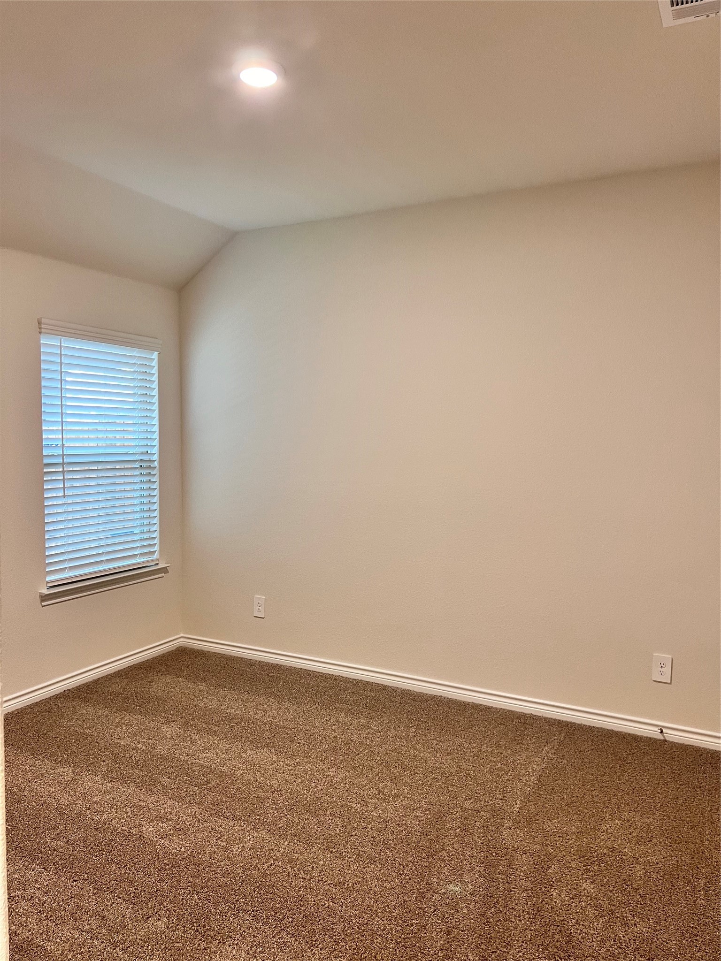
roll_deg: -0.3
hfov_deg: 53.1
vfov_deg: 67.3
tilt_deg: -3.7
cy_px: 480
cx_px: 360
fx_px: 722
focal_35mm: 26
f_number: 1.5
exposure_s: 1/60
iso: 160
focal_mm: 5.7
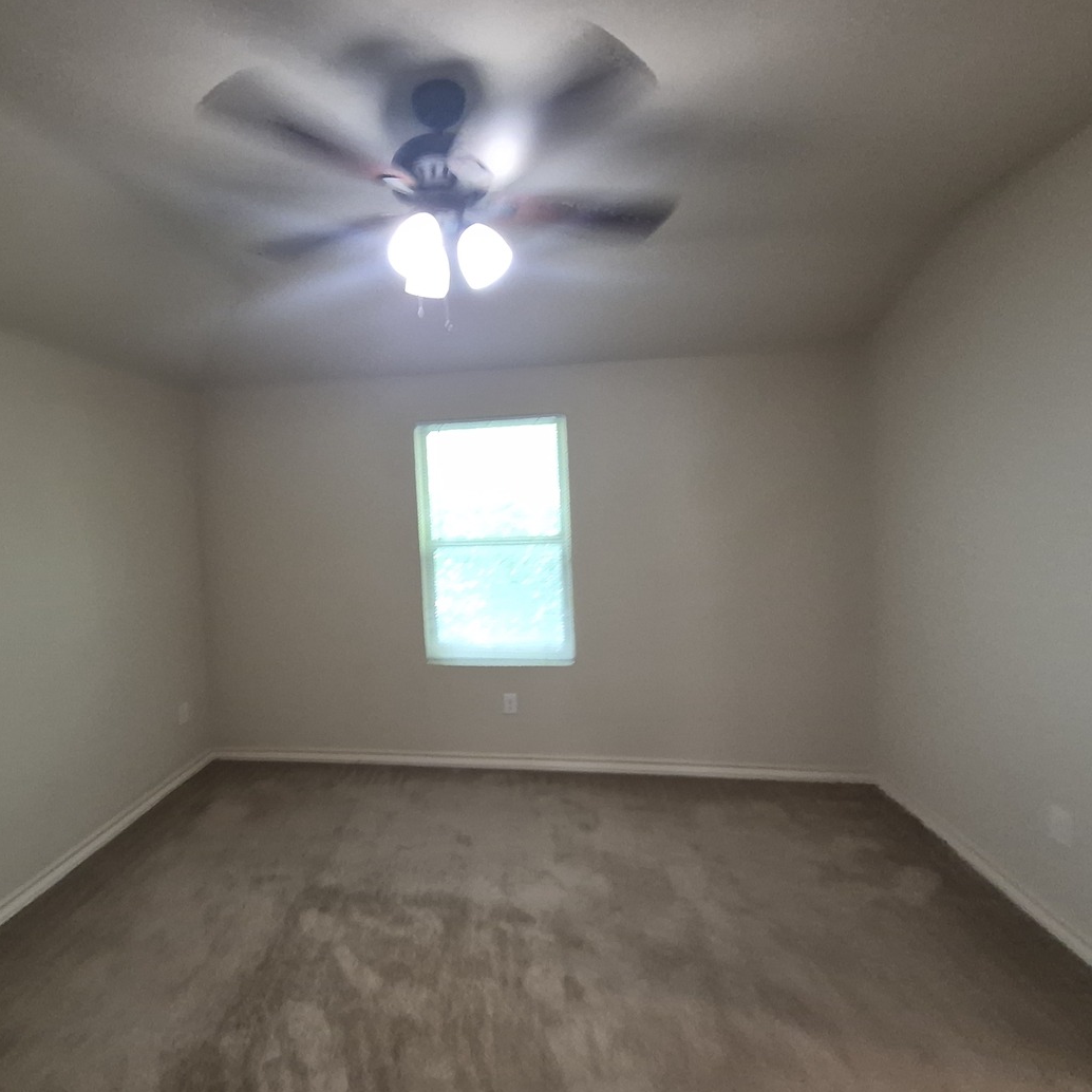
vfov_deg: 87.4
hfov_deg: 86.6
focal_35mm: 16
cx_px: 451
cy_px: 526
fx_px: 571
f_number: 2.2
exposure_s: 1/60
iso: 500
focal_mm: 1.74
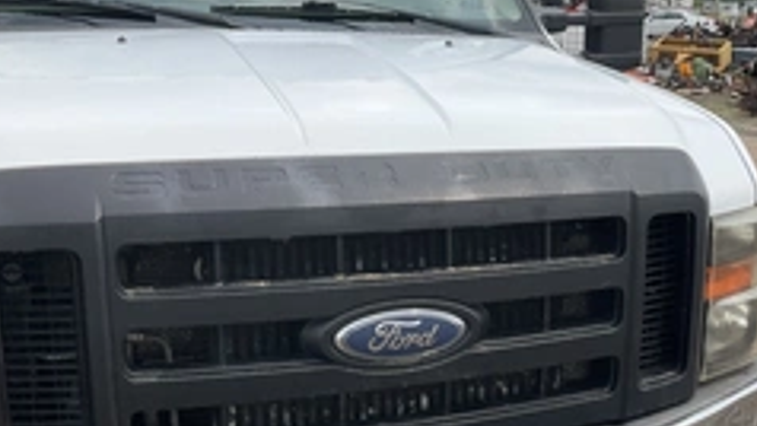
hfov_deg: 38.5
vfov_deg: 22.6
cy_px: 254
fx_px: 1064
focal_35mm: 53
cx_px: 534
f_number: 1.8
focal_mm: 3
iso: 25
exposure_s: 1/962
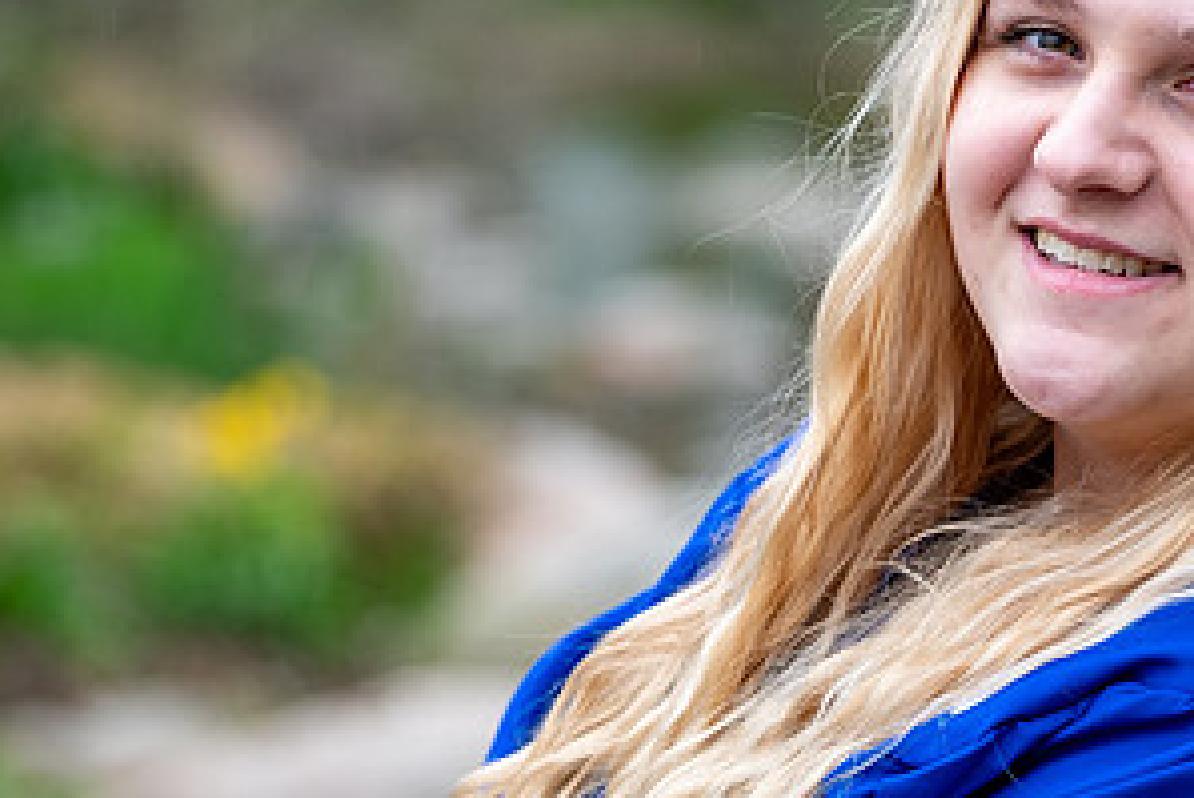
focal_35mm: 255
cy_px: 463
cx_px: 737
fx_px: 8461
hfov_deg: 8.1
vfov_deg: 5.4
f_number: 2.8
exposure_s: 1/250
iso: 250
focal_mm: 87.1
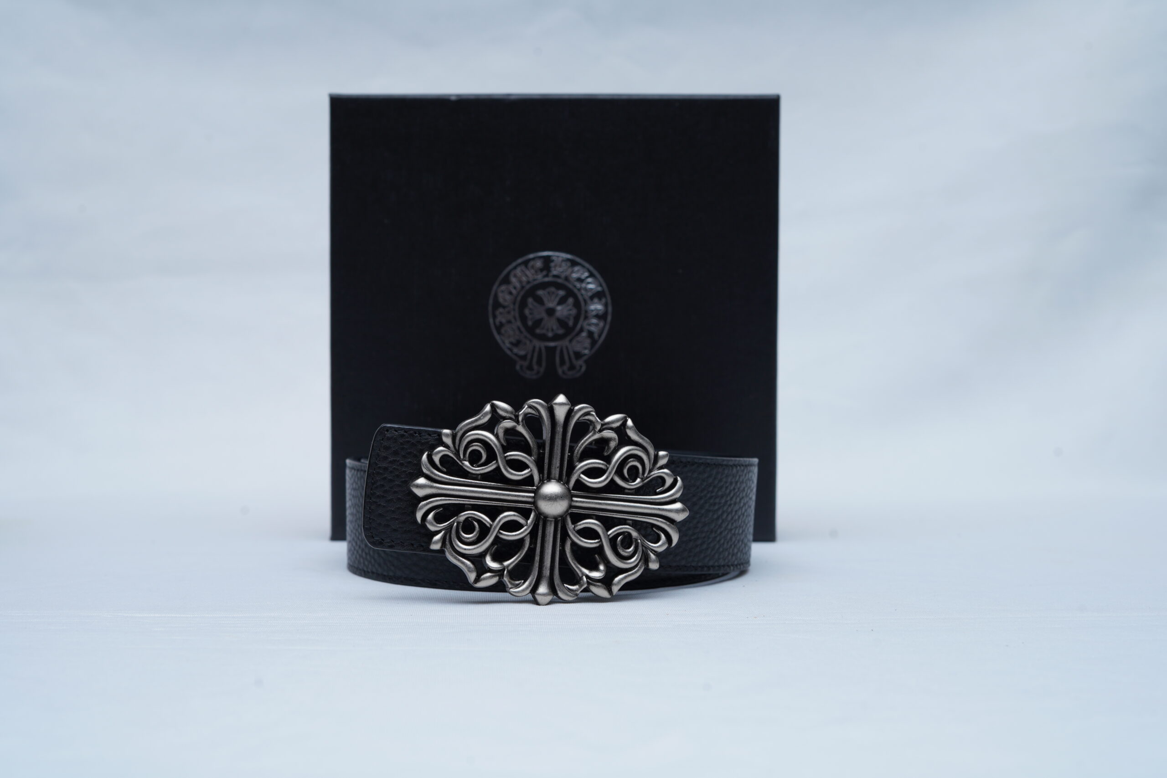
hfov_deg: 39.6
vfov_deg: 27.0
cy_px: 389
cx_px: 584
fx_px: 1621
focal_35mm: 50
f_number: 9
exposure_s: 1/160
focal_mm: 50
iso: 160
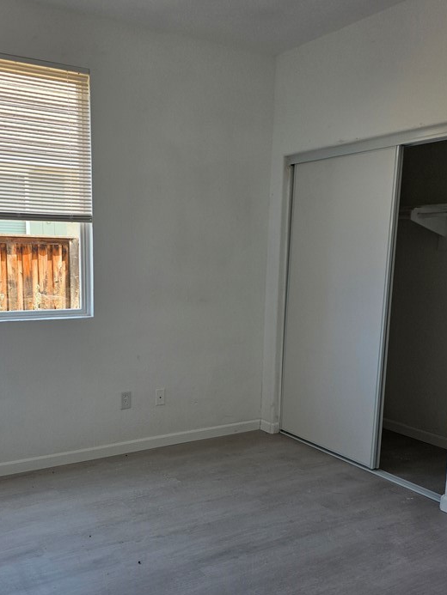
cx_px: 191
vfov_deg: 53.7
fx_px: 585
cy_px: 343
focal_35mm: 34
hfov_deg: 41.7
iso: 50
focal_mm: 6.3
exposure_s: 1/359
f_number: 1.7
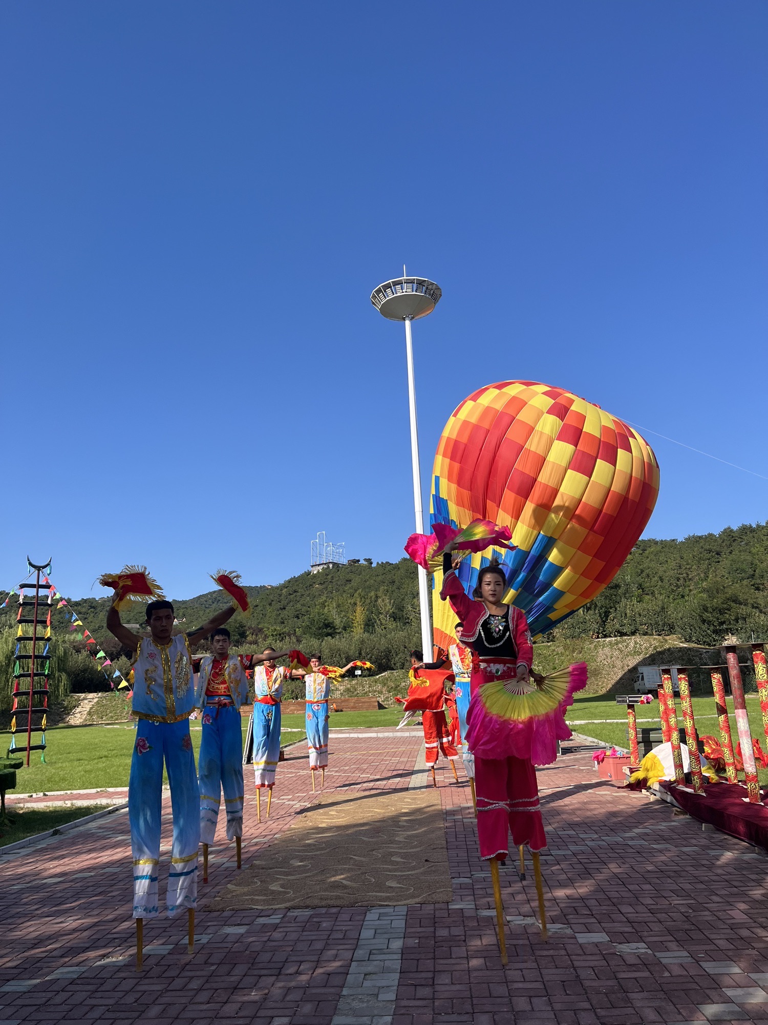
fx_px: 769
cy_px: 512
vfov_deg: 67.3
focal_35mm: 26
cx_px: 384
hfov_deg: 53.1
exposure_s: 1/2825
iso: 50
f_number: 1.6
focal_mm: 5.1
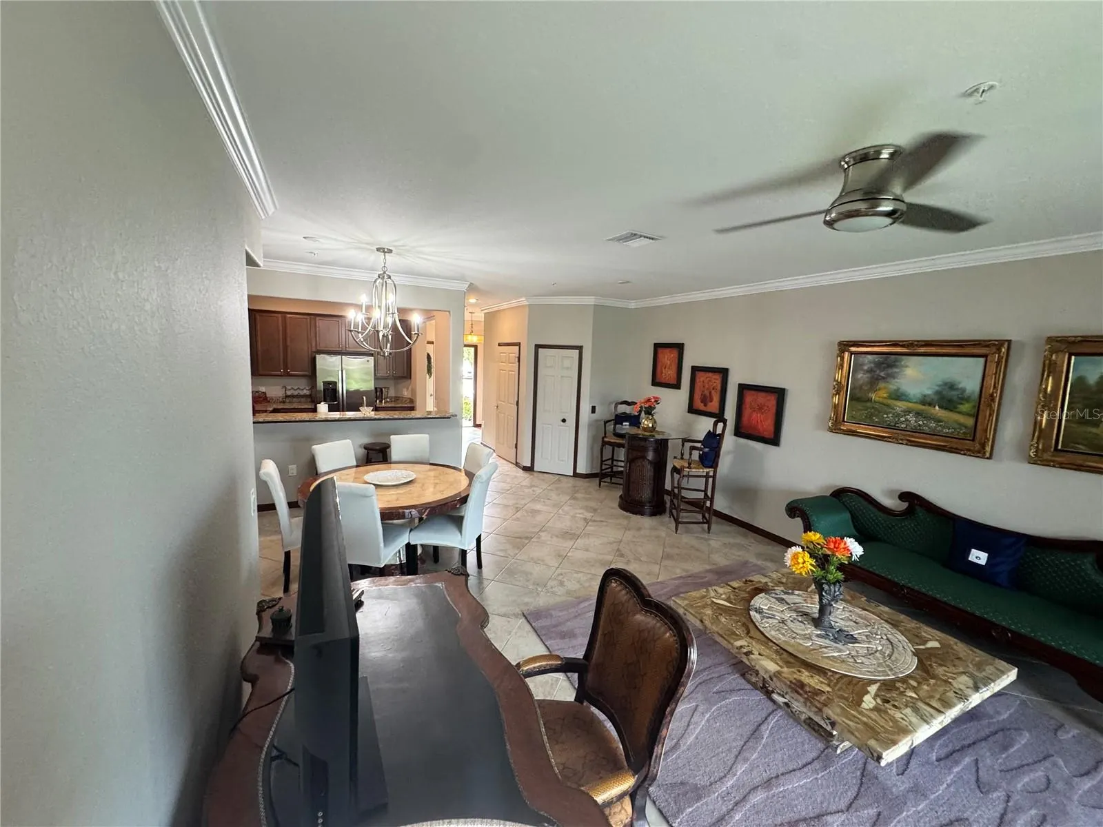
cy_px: 414
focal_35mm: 14
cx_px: 552
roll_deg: -3.1
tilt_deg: -6.5
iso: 250
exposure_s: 1/120
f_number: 2.2
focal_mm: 2.22
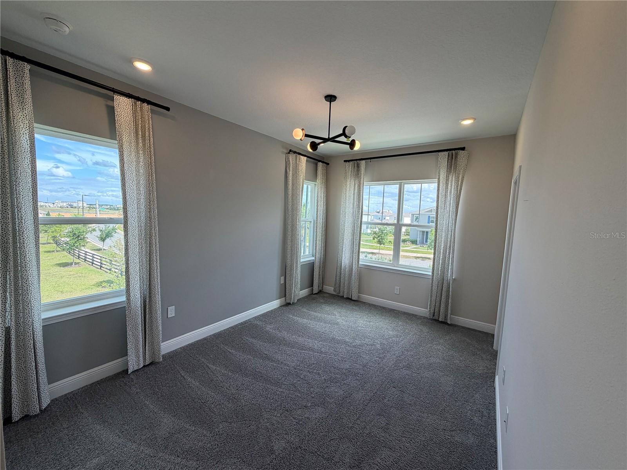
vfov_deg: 85.7
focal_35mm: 14
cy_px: 235
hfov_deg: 102.1
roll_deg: -1.8
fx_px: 254
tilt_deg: -4.8
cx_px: 314
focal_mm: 2.22
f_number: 2.2
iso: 64
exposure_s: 1/150
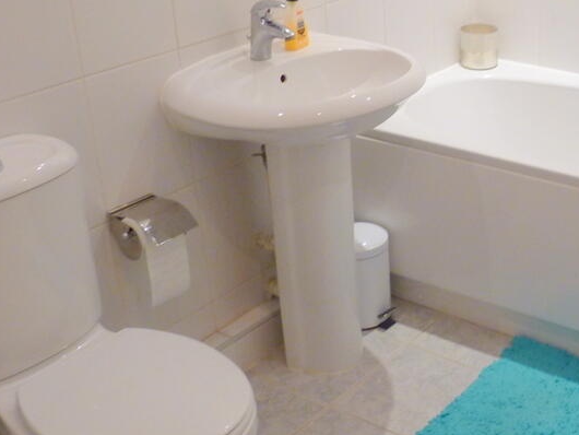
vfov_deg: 26.0
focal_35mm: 56
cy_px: 157
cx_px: 531
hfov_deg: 32.5
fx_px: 937
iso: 200
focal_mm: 5.1
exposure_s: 1/30
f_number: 2.8
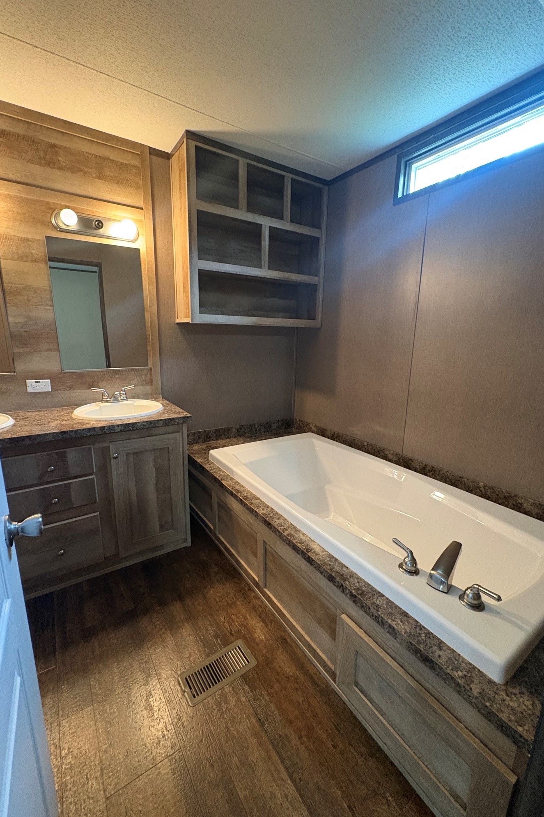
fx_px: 340
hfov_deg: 77.3
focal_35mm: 15
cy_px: 407
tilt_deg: -11.9
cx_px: 273
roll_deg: -0.4
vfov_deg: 100.4
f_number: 2.2
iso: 640
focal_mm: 2.22
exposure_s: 1/40
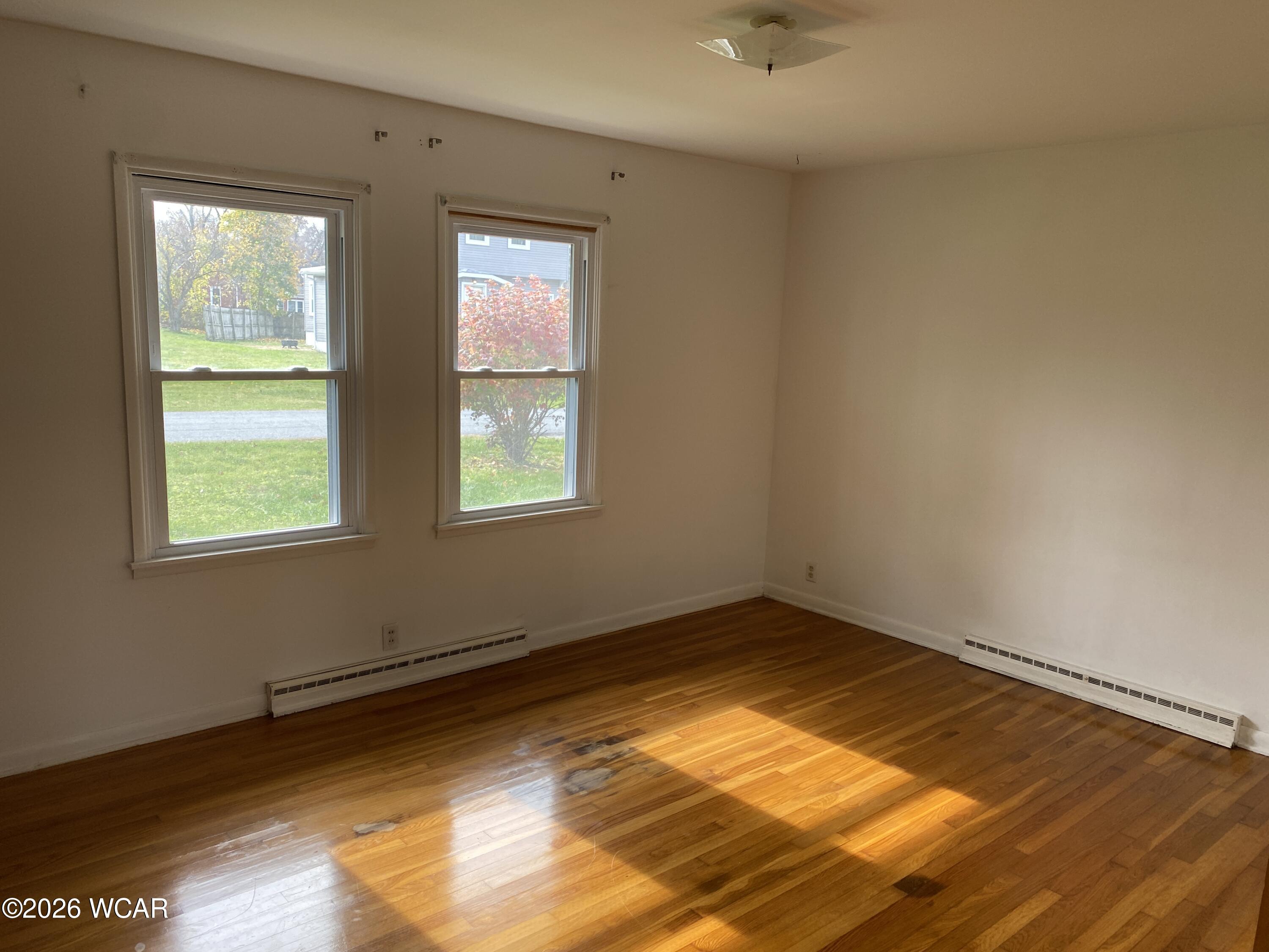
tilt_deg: -11.5
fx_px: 953
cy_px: 476
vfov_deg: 53.1
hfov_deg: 67.3
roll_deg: -3.3
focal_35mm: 26
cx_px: 634
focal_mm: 4.25
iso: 64
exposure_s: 1/121
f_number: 1.8
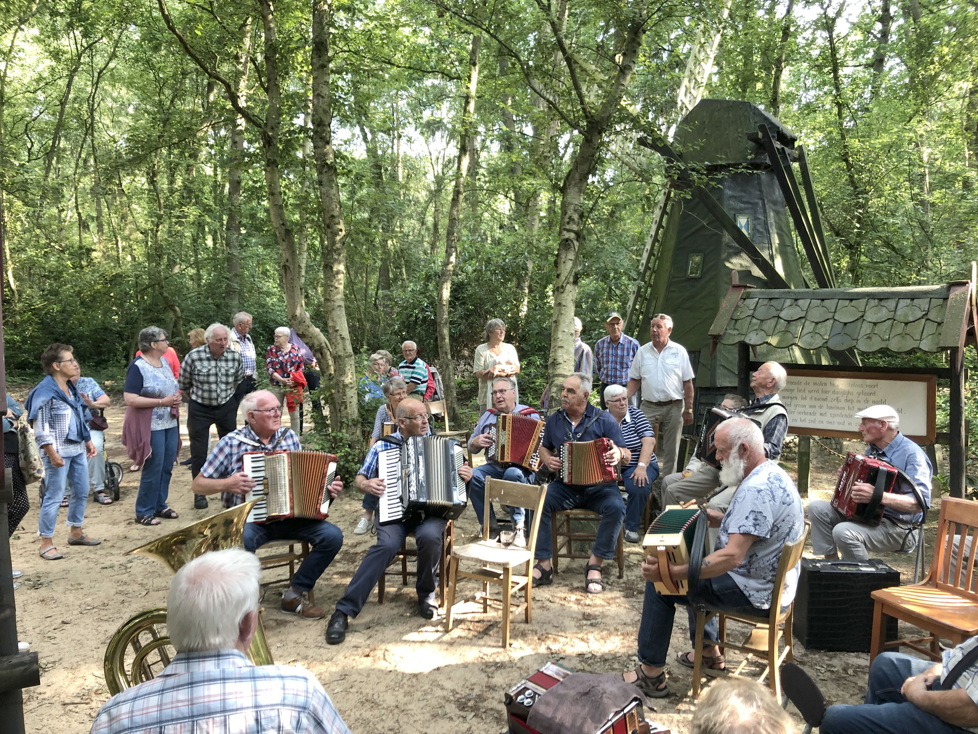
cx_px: 489
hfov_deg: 63.4
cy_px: 367
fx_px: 791
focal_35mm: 28
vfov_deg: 49.7
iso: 25
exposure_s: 1/30
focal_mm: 3.99
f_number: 1.8
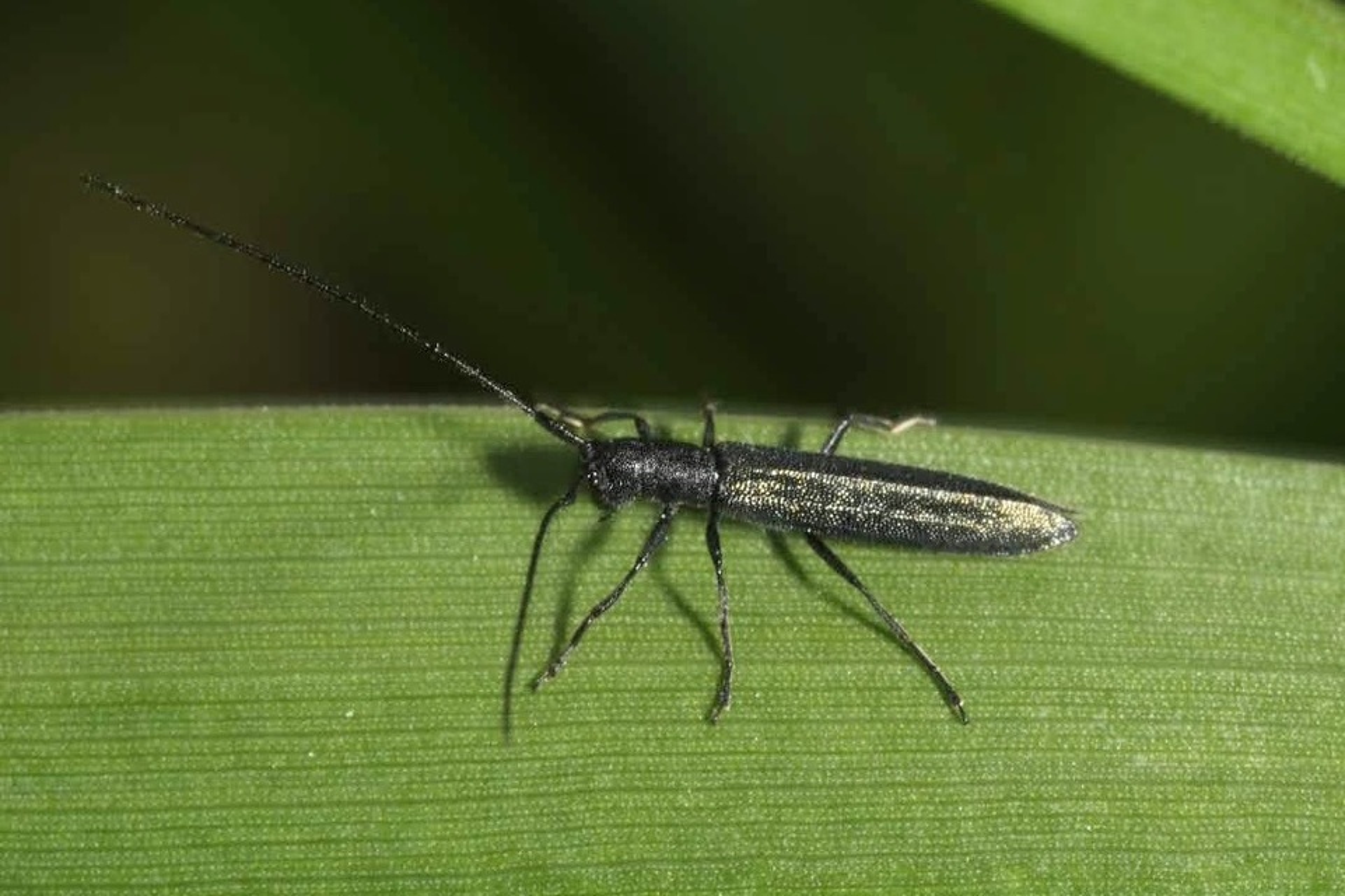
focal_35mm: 158
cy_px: 448
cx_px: 672
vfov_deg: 8.7
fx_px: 5882
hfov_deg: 13.0
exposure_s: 1/60
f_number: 32
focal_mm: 105
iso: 100
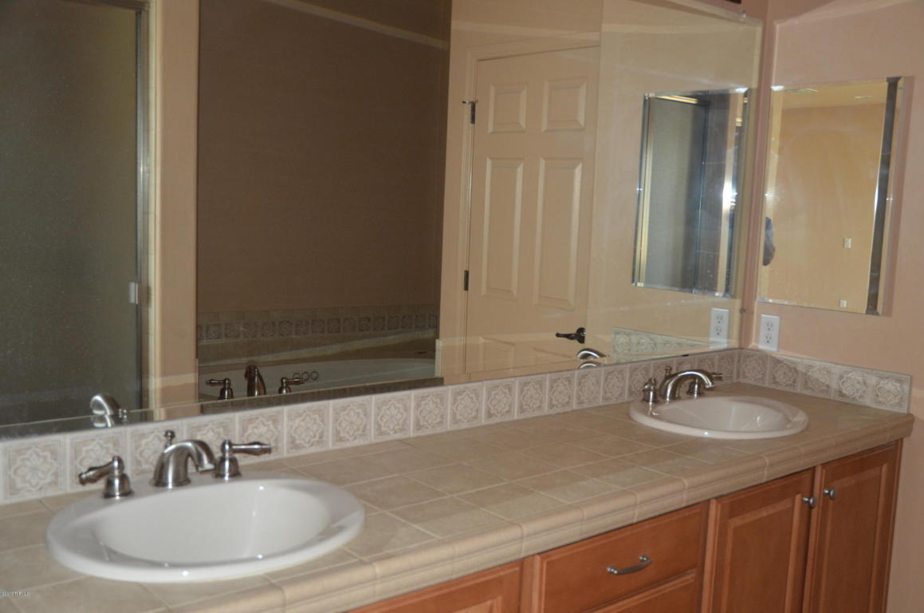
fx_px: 961
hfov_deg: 51.4
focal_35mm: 38
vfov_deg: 35.4
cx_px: 462
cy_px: 306
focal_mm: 25
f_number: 3.8
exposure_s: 1/60
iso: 800
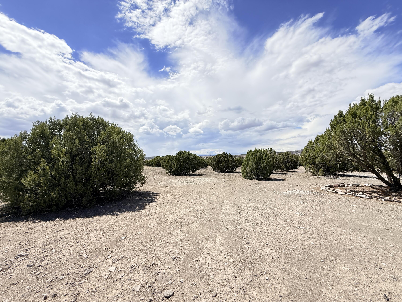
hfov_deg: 102.1
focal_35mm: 14
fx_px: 163
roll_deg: +0.5
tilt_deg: +1.7
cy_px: 151
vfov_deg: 85.7
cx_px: 201
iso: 64
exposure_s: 1/1656
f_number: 2.2
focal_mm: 2.22
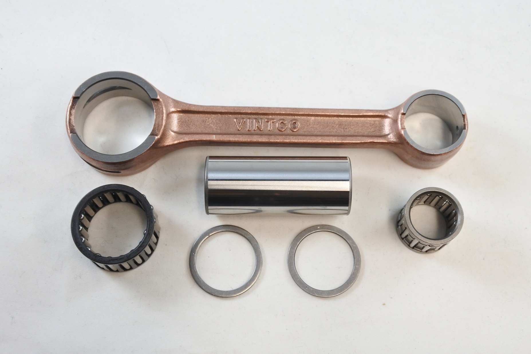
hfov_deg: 42.7
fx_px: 679
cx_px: 266
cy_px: 177
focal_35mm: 46
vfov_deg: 29.2
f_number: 4.5
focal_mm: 17.2
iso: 720
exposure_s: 1/125
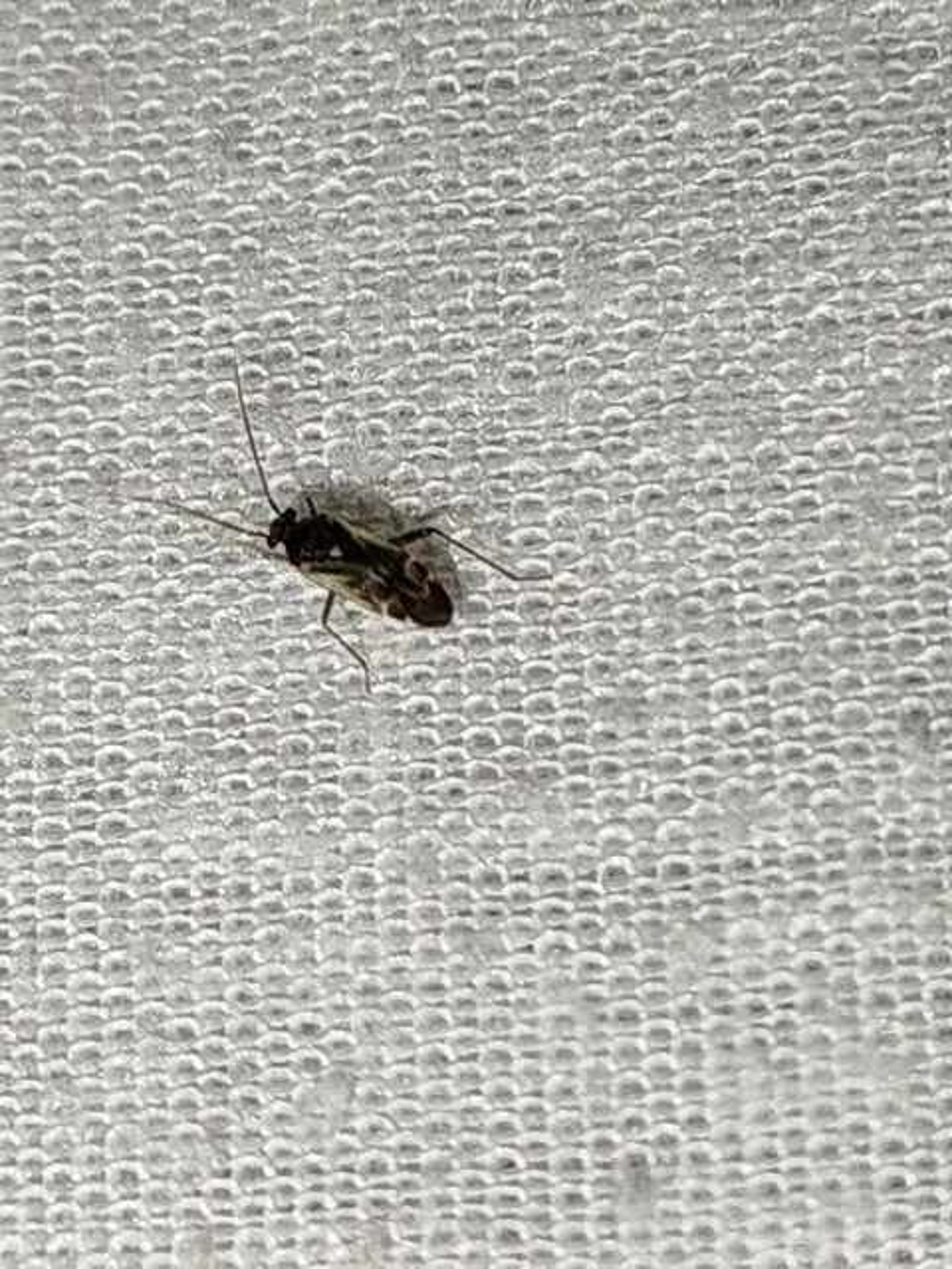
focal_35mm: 131
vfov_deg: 15.1
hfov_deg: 11.3
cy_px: 634
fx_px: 4804
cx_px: 476
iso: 64
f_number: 1.7
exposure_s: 1/50
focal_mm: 5.31
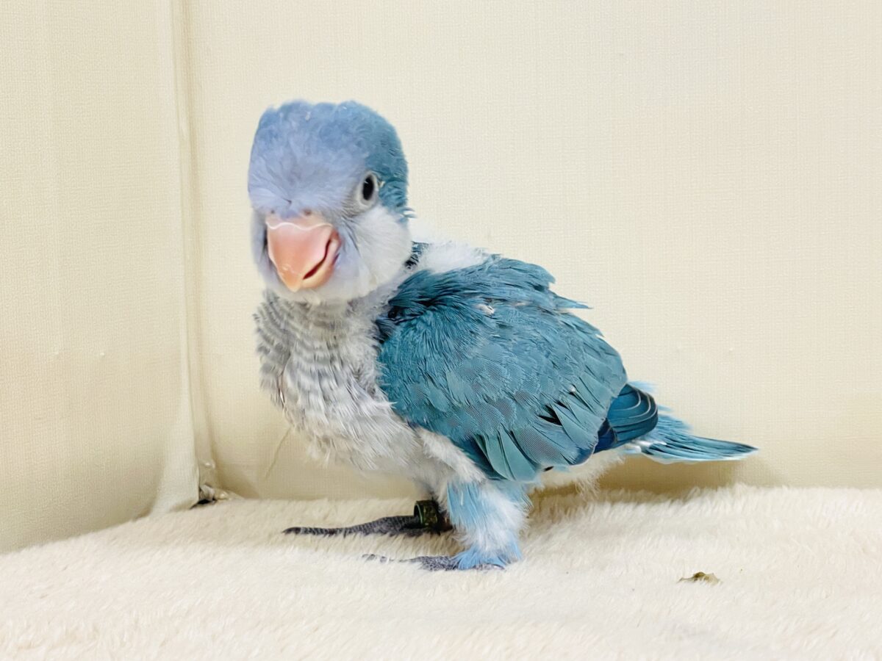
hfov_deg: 36.8
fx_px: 1325
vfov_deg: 28.0
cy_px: 330
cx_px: 441
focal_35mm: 52
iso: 160
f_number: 2
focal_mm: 6
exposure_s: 1/116
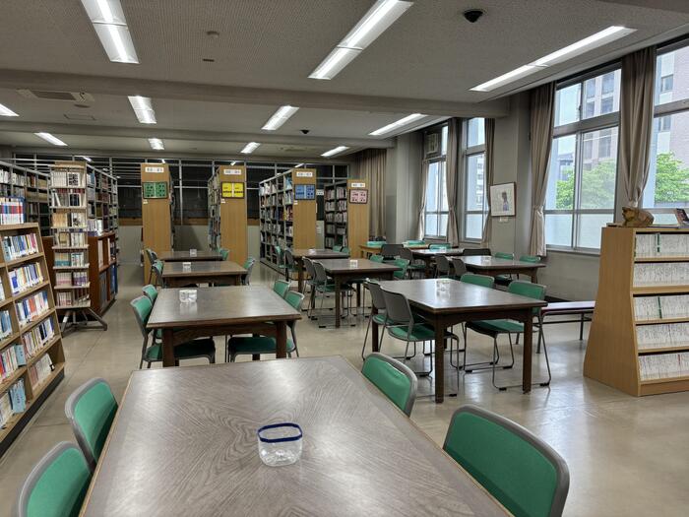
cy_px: 258
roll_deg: +0.2
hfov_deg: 67.3
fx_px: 518
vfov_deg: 53.1
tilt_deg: -5.2
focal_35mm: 26
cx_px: 344
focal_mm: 5.96
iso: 100
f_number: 1.6
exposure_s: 1/120
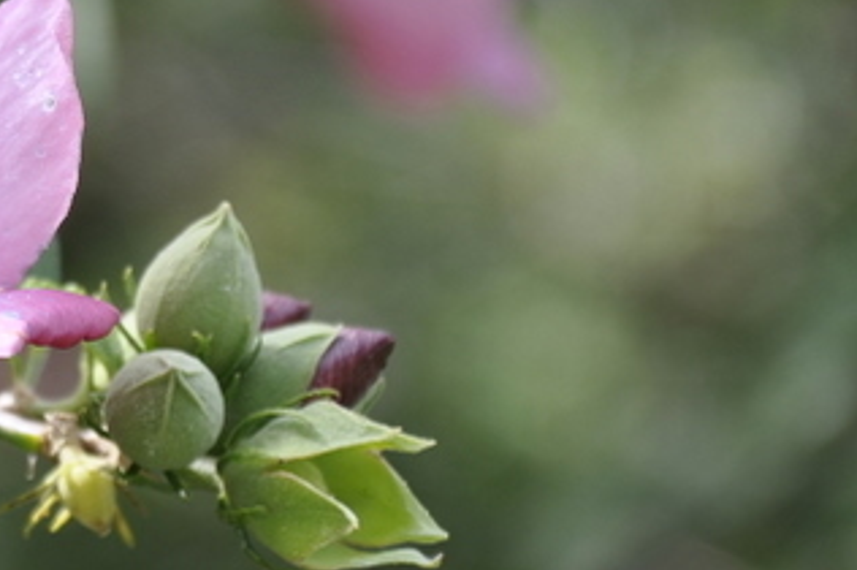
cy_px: 122
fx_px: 9471
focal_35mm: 398
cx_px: -5
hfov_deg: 5.2
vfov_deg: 3.4
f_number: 7.1
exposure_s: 1/200
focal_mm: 105
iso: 200
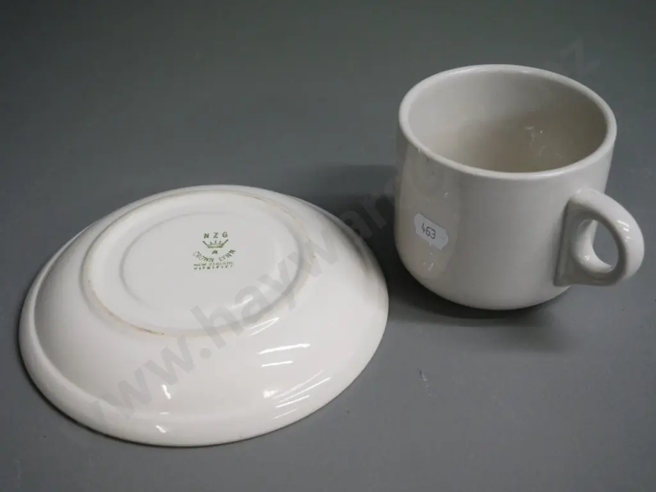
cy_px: 246
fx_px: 834
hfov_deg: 42.9
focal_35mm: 44
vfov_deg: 32.9
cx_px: 328
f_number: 5
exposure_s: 1/320
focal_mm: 22
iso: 3200
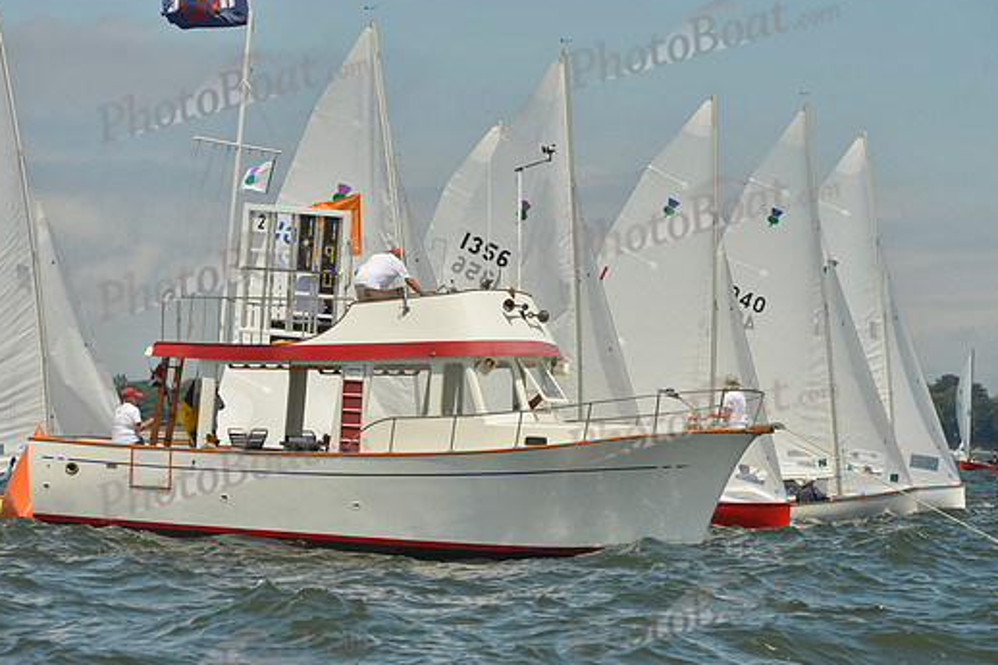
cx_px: 470
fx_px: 3603
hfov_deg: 15.8
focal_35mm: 130
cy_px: 344
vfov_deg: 10.5
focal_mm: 116
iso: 200
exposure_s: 1/1250
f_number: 8
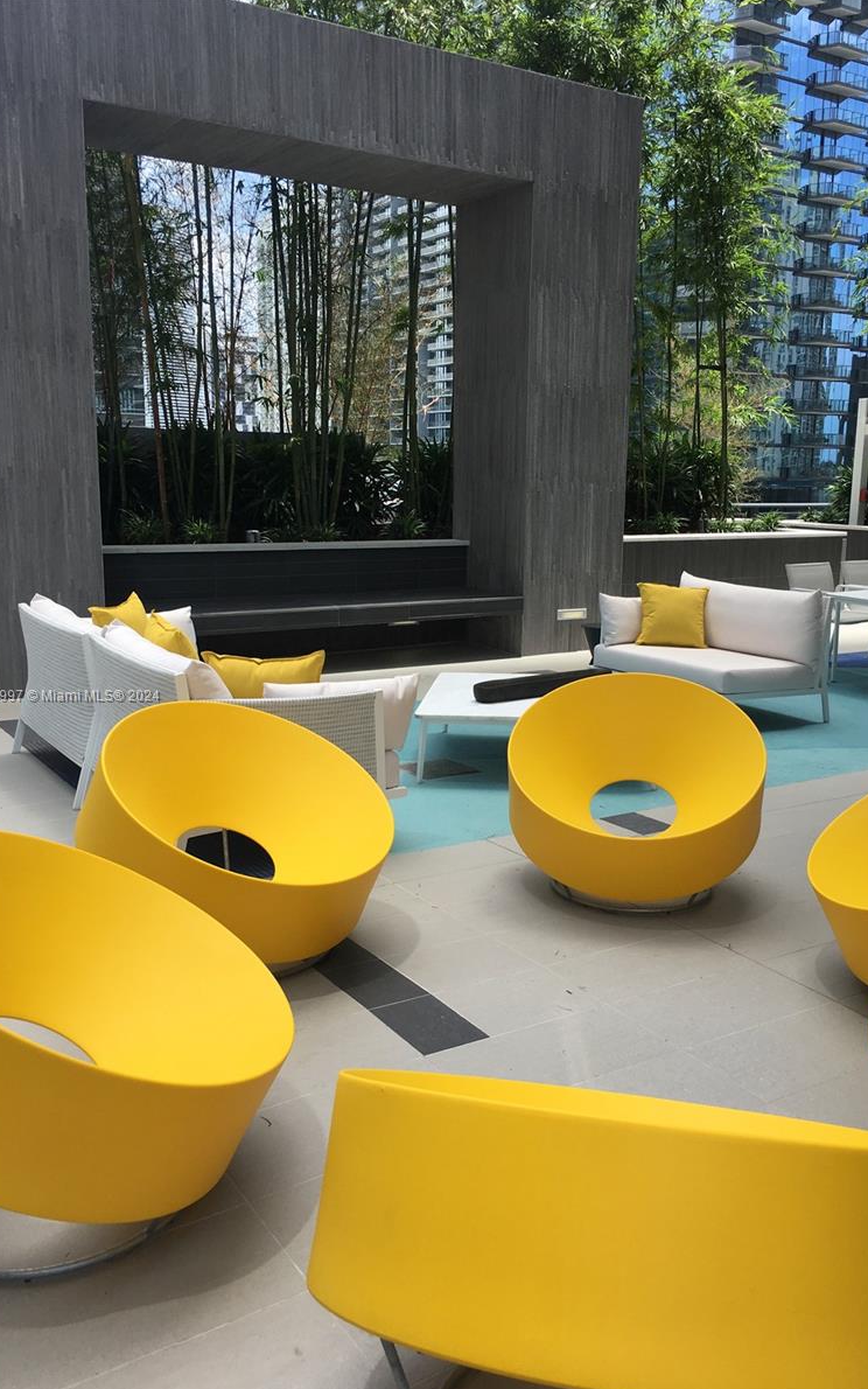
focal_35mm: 31
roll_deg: -2.4
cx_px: 471
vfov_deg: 61.2
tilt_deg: -9.1
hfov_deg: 40.6
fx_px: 1173
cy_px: 697
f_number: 2.2
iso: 25
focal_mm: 4.15
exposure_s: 1/793
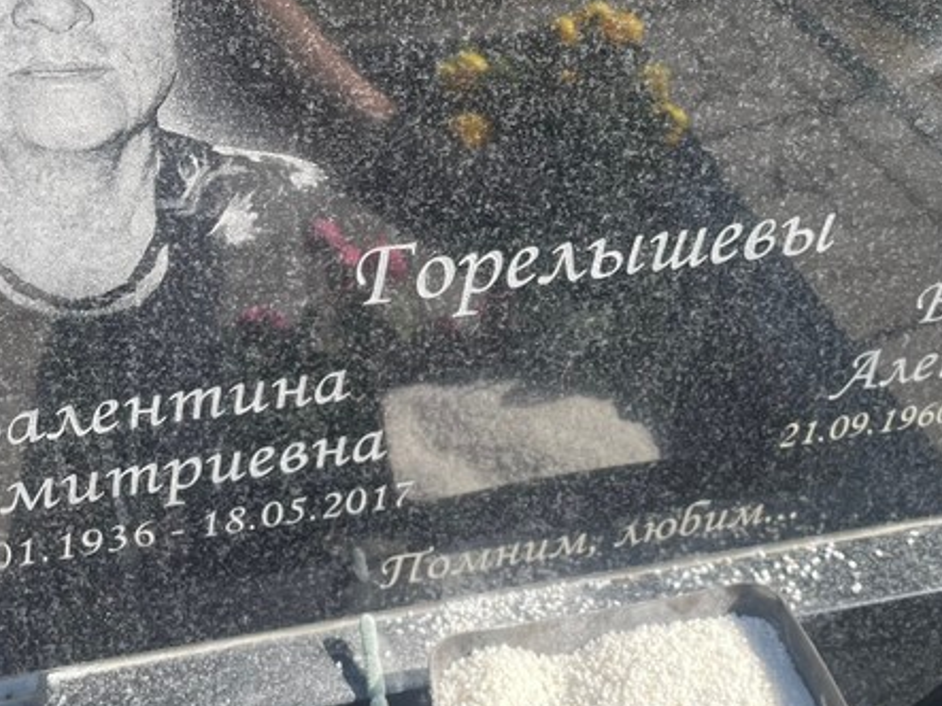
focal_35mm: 47
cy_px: 353
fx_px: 1279
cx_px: 629
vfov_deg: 30.9
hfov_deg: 39.9
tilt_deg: -29.6
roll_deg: -1.3
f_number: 1.6
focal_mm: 4.2
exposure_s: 1/1511
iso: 32
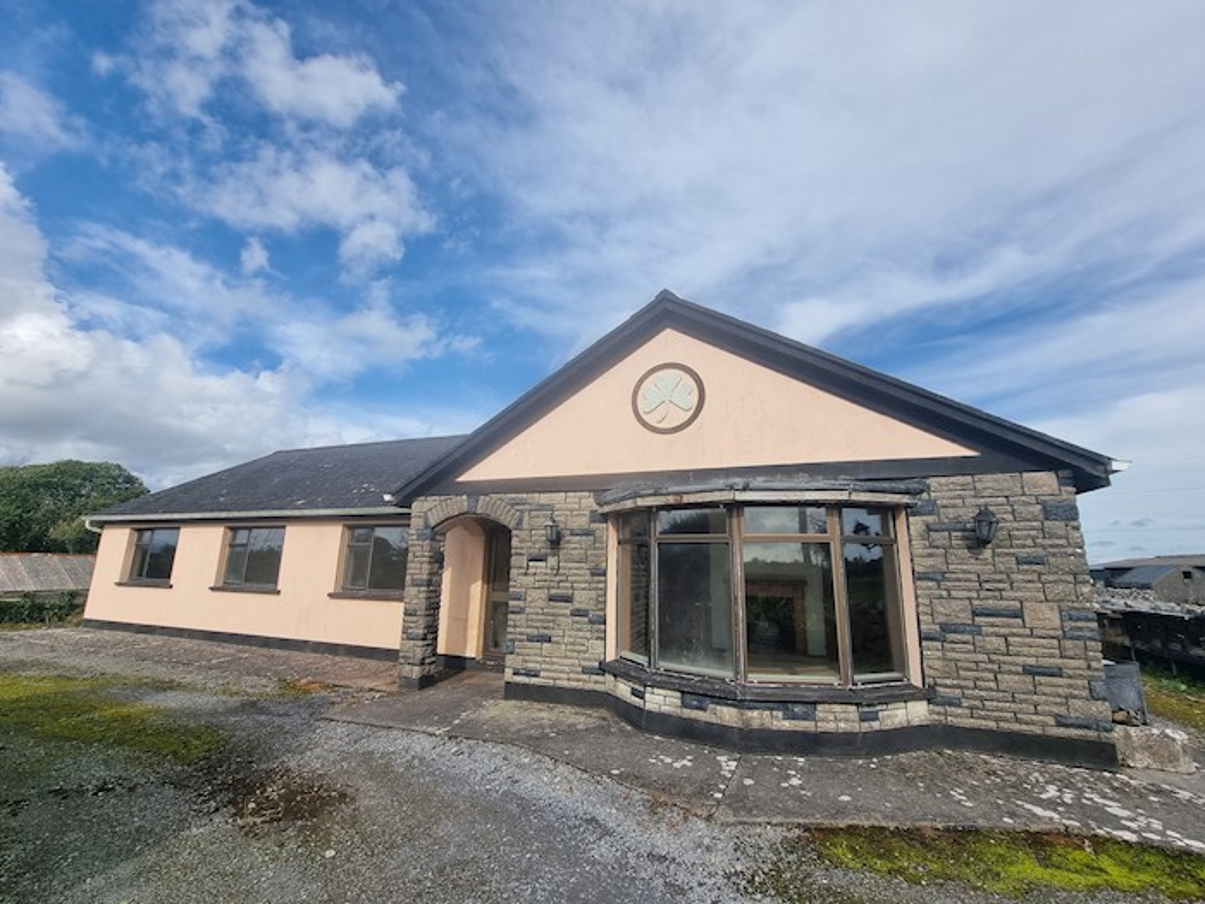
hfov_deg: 106.2
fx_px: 453
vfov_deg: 89.9
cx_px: 602
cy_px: 452
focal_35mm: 13
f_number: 2.2
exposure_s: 1/1880
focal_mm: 2.2
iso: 50
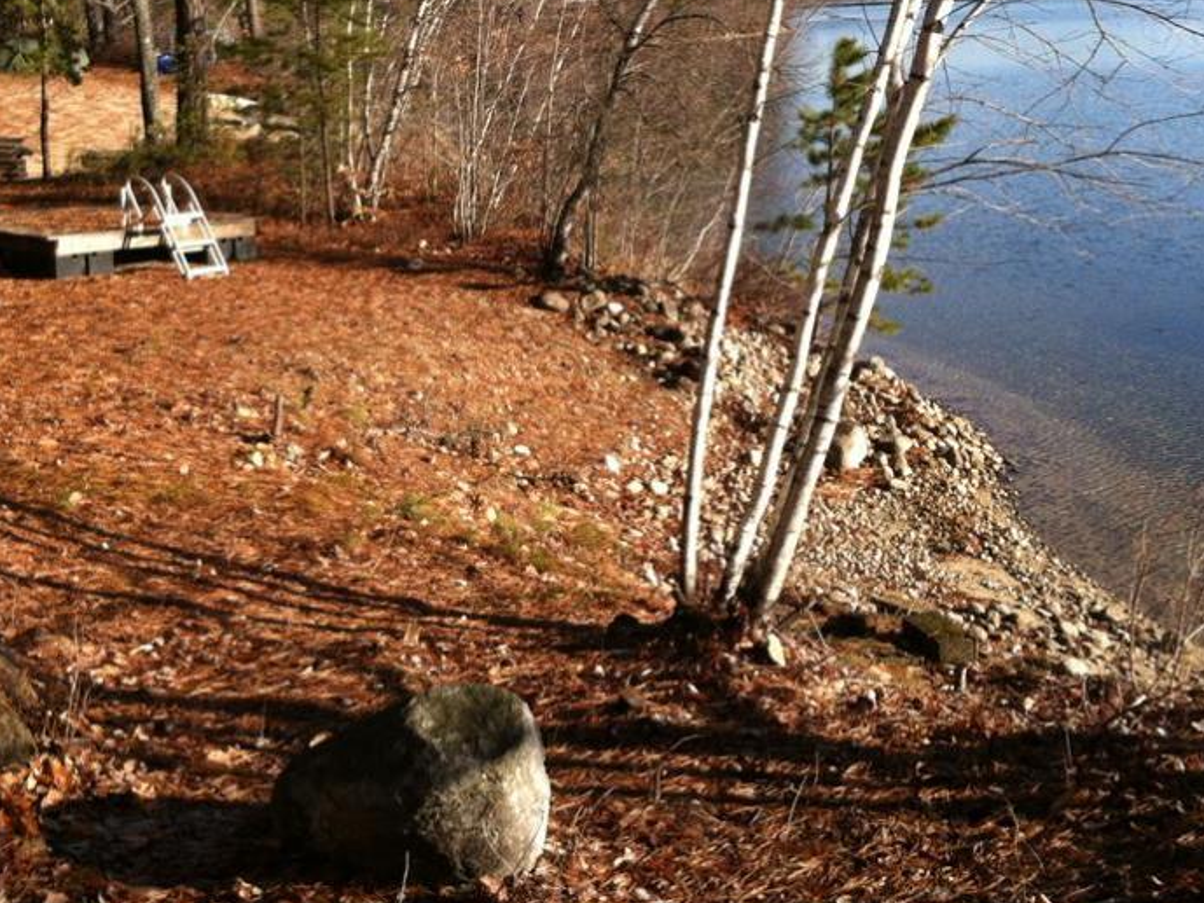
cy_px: 252
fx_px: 1809
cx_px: 488
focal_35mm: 52
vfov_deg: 27.7
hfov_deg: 36.7
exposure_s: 1/556
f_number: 2.8
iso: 80
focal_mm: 3.85
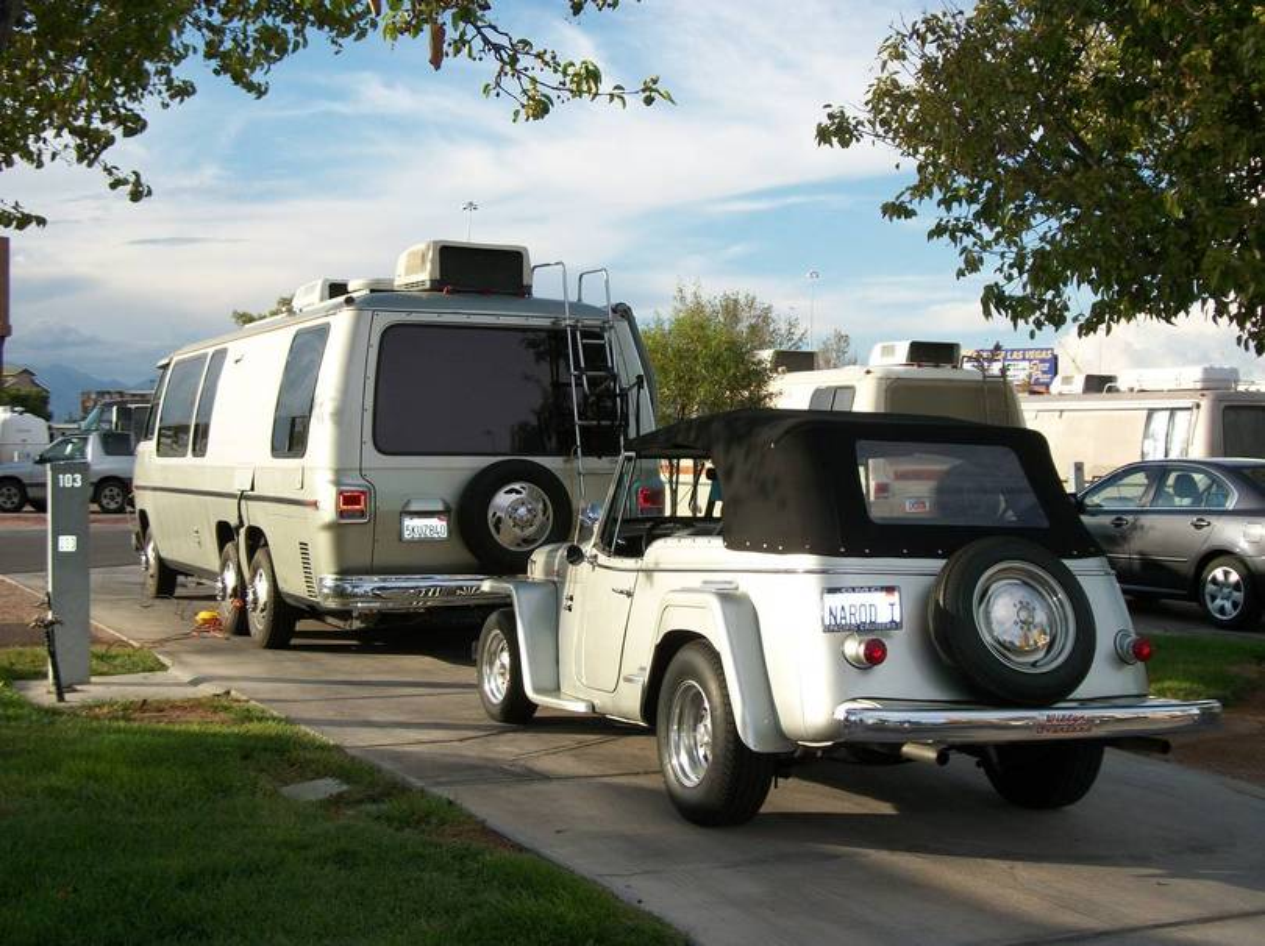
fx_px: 1826
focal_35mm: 50
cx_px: 632
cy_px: 473
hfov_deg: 38.2
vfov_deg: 29.1
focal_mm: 8.8
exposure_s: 1/640
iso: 80
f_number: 3.6
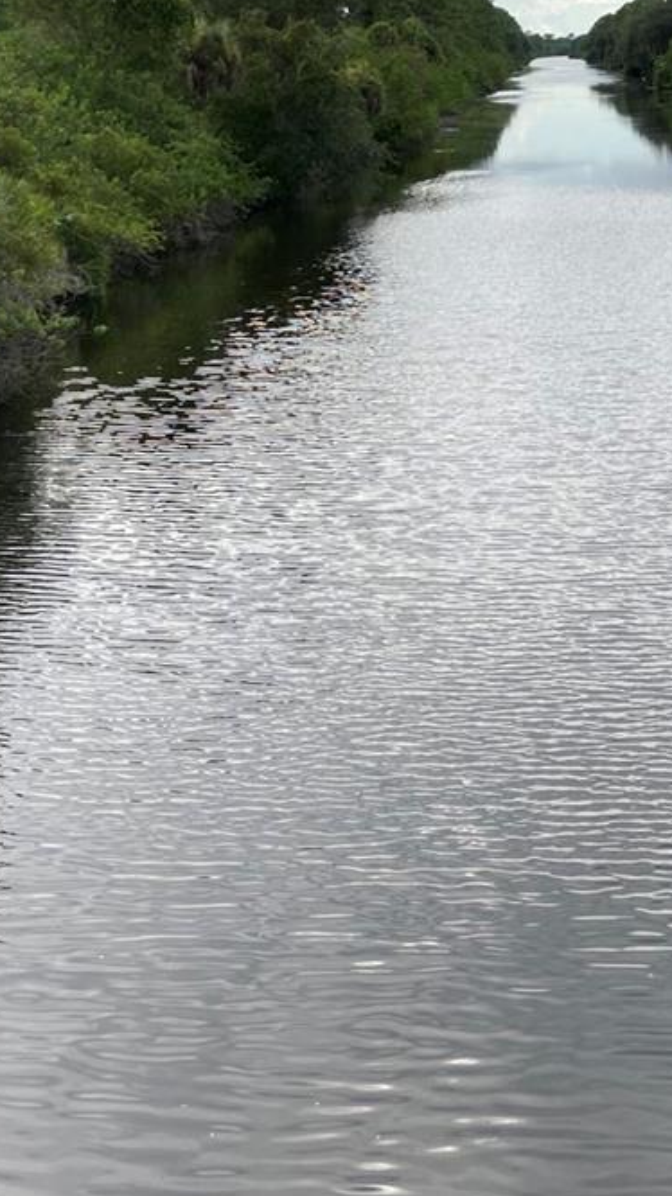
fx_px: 1744
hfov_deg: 21.6
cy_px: 774
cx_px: 498
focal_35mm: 55
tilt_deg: -21.8
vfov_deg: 37.5
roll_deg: +2.9
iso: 20
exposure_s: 1/1116
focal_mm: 3.99
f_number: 1.8
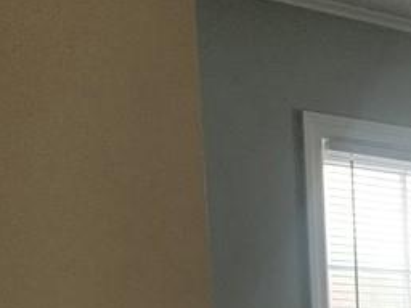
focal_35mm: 104
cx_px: 769
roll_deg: -1.3
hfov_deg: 15.7
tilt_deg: -10.1
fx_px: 1235
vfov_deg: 12.9
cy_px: 560
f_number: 1.8
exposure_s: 1/34
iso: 400
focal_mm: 4.25
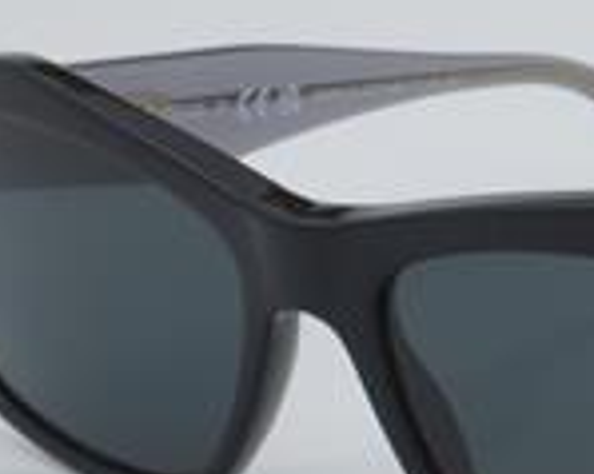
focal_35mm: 189
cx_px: 650
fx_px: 3320
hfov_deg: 10.1
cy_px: 358
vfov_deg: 8.2
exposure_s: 1/4
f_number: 32
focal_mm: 50
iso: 100
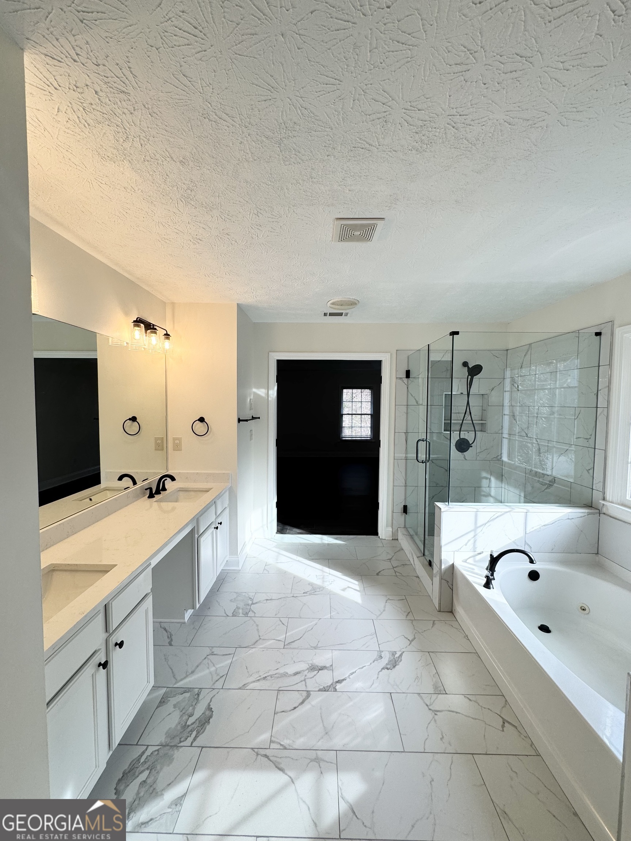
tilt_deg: -3.5
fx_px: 340
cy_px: 420
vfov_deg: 102.1
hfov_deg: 85.7
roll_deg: -1.0
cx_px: 316
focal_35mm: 14
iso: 40
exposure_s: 1/144
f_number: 2.2
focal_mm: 2.22
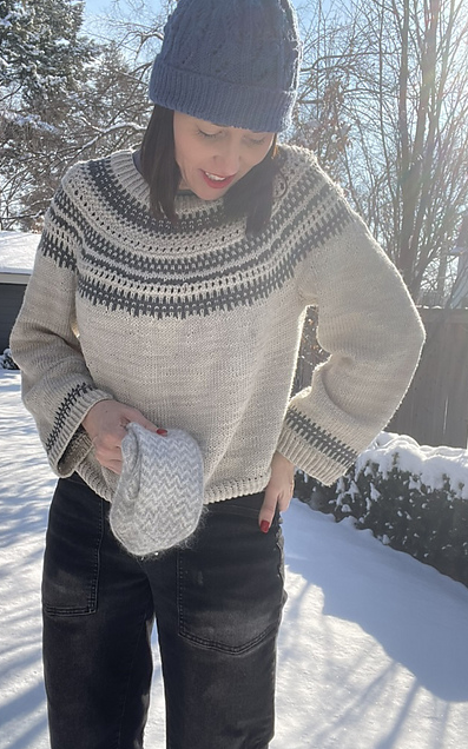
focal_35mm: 32
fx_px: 654
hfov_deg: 39.3
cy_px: 376
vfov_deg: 59.7
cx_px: 192
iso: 32
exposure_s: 1/1316
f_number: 2.2
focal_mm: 2.71
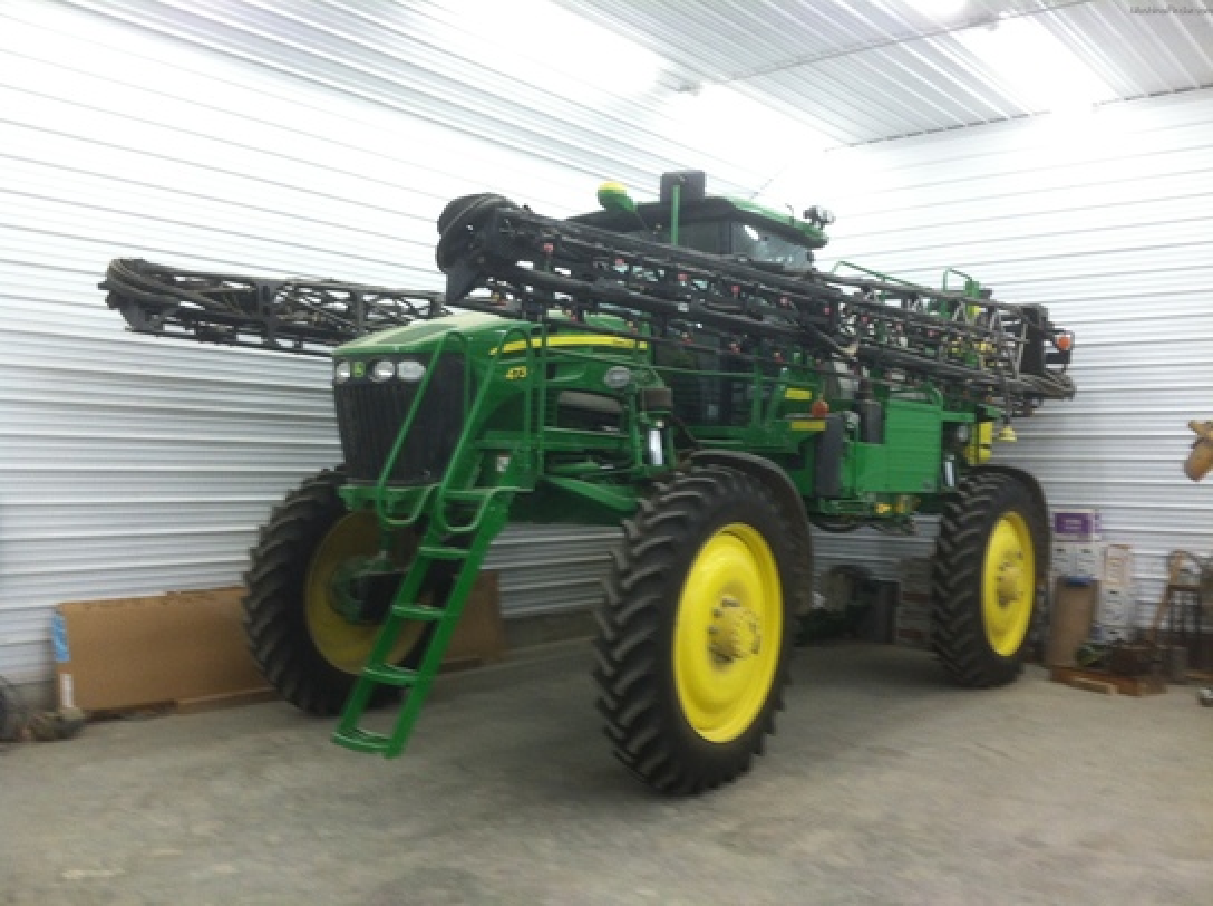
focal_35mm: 35
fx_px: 1224
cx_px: 606
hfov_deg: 52.7
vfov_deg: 40.6
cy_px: 453
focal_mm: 3.85
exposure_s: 1/15
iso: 125
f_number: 2.8
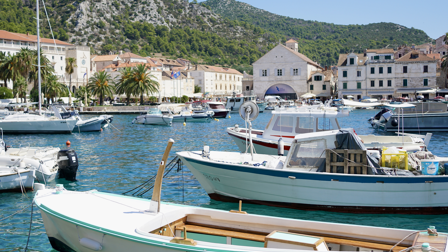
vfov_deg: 24.0
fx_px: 594
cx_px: 213
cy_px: 128
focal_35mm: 50
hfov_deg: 41.3
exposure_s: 1/2500
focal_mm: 35
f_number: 3.2
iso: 200
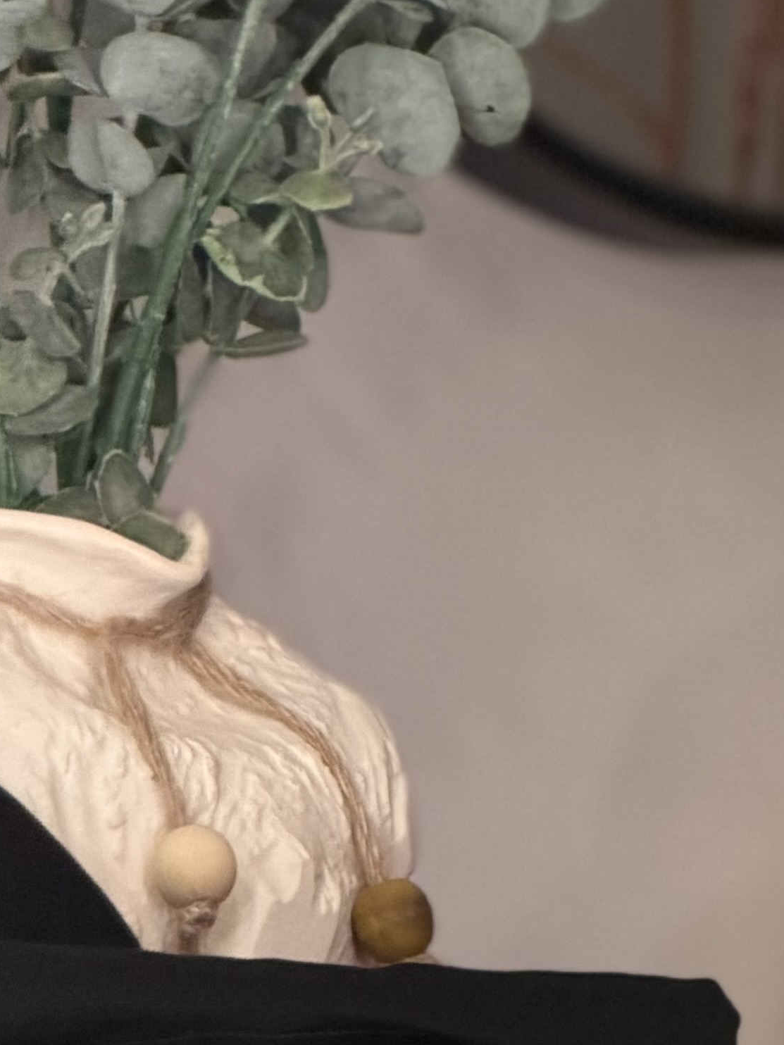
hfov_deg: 3.8
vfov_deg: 5.1
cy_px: 1463
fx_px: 11626
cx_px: 1455
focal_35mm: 385
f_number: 2.8
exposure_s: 1/100
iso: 125
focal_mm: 16.89
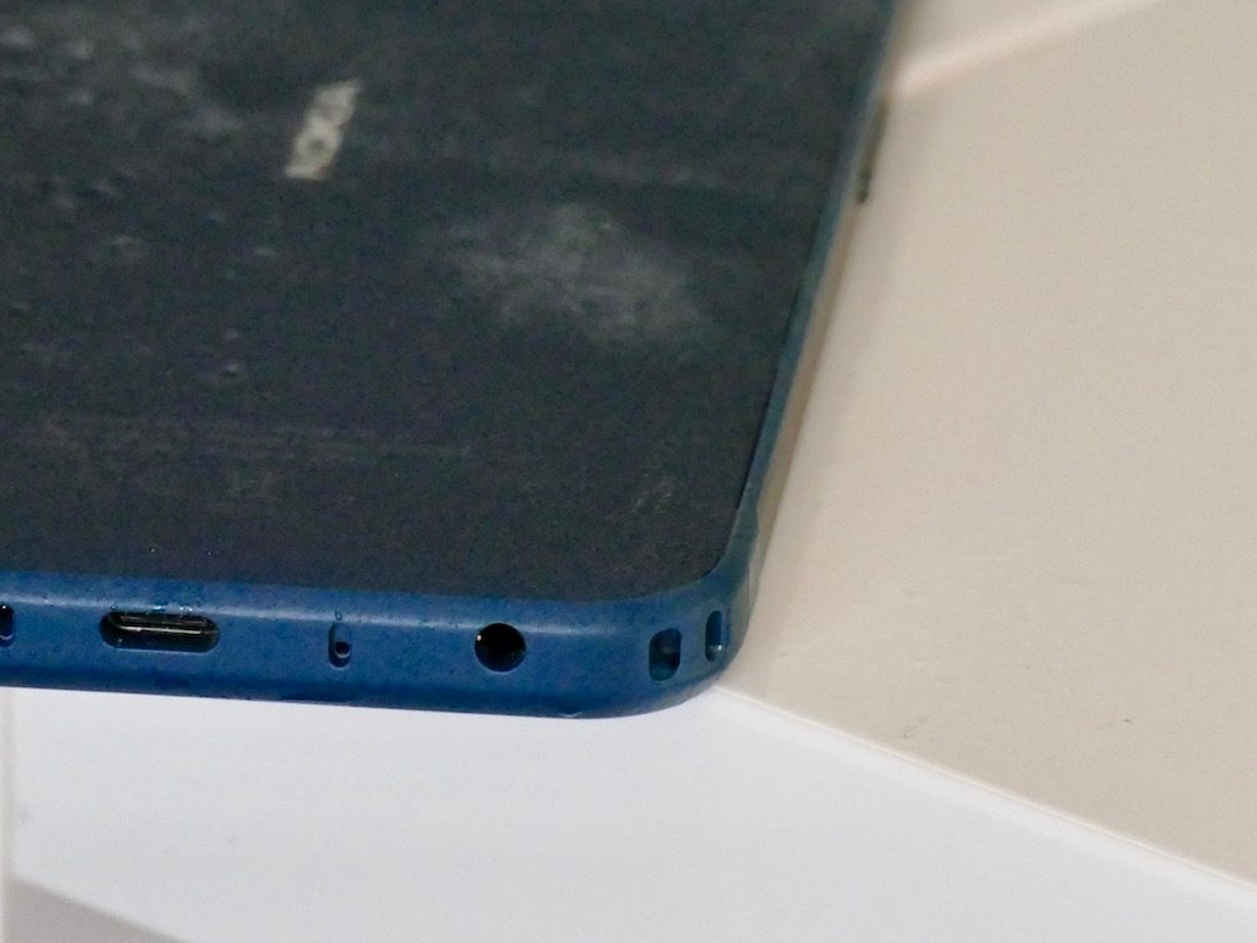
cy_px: 424
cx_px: 236
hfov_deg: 4.5
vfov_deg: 3.3
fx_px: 16161
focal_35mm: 445
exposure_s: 1/80
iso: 1600
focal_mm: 87.58
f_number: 4.5
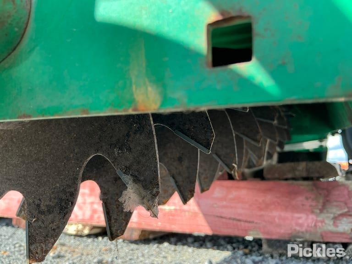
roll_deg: +0.9
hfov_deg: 63.4
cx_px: 176
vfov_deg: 49.7
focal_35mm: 28
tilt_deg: +8.5
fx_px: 285
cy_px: 132
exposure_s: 1/172
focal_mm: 3
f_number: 1.8
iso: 32
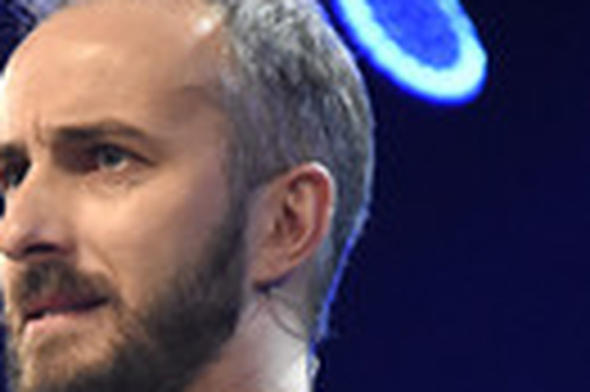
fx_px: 9837
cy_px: 545
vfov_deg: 2.3
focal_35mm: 601
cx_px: 47
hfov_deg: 3.4
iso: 4000
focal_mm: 116
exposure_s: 1/160
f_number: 6.3
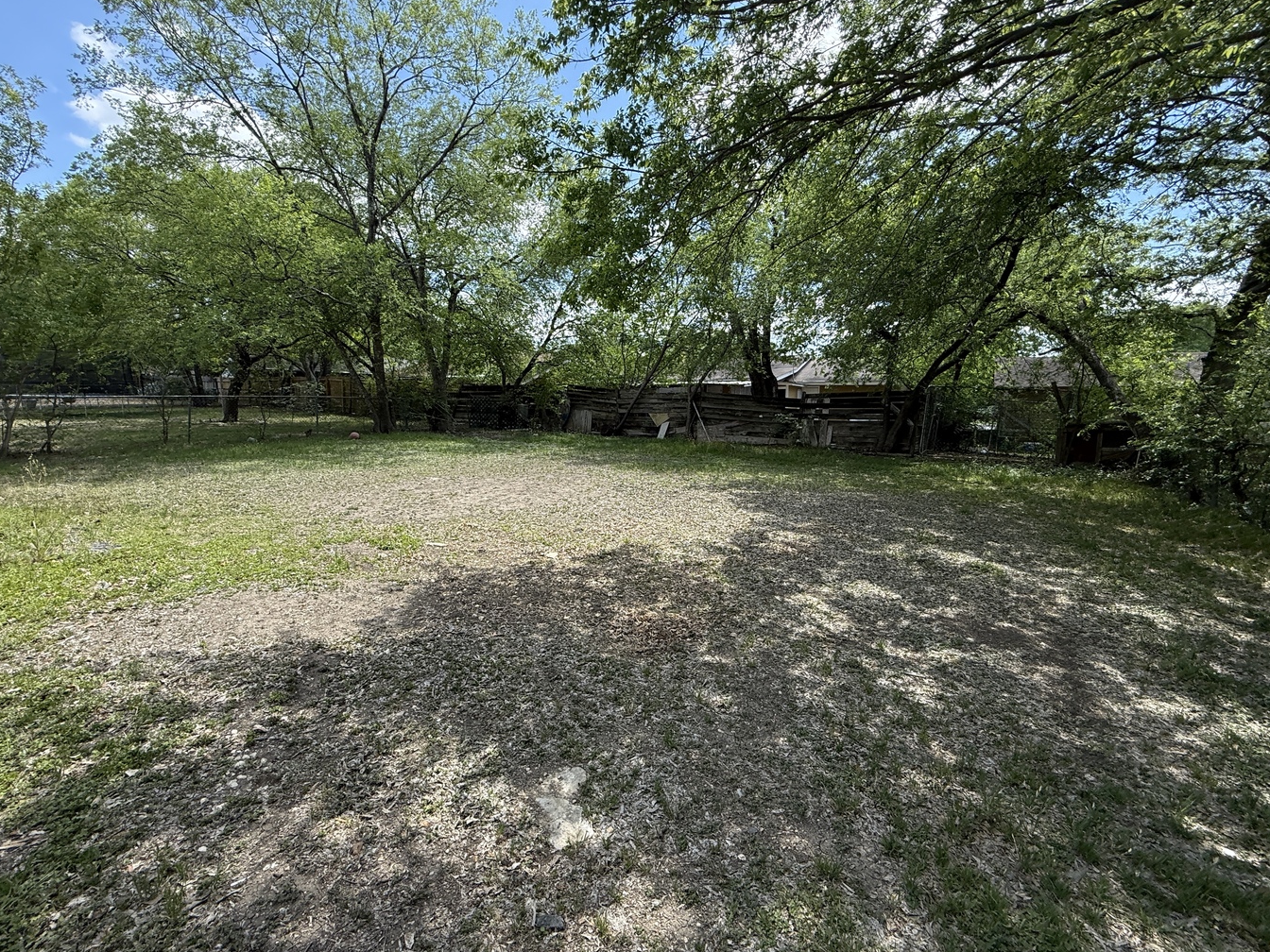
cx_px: 632
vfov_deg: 81.7
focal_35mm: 15
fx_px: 550
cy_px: 466
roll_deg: -0.2
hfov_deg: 98.2
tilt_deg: -4.0
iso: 50
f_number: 2.2
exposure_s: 1/651
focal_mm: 2.22
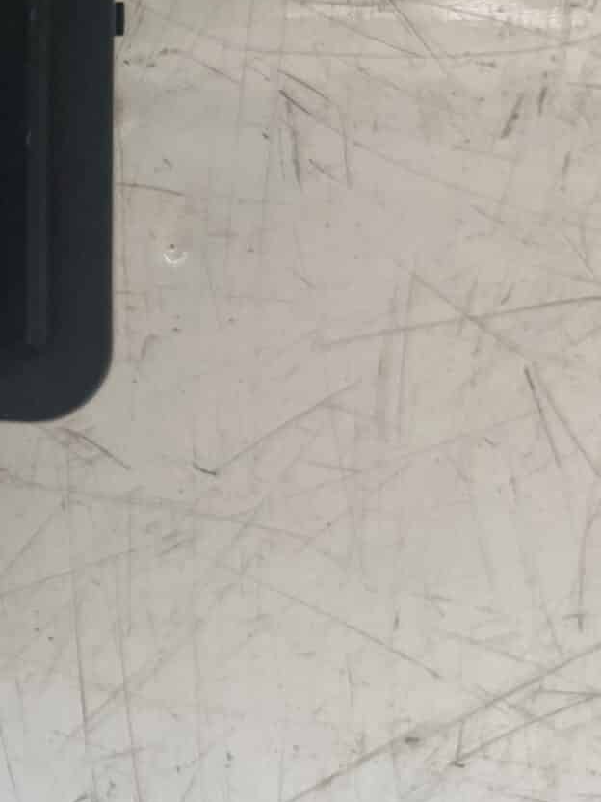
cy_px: 128
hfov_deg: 16.7
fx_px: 1852
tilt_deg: -81.8
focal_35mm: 80
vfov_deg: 23.9
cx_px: -316
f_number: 1.6
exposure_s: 1/122
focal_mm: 5.1
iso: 80
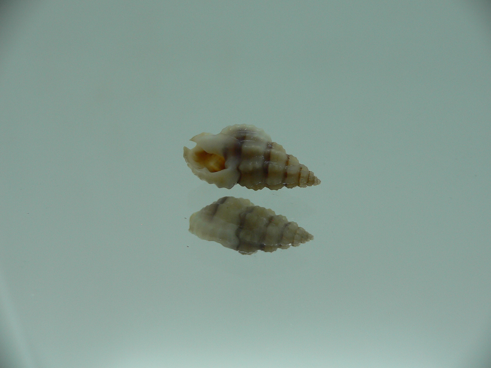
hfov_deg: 52.6
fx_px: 496
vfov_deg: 40.7
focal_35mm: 35
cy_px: 184
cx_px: 246
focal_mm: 4.6
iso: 80
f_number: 2.8
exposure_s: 1/60
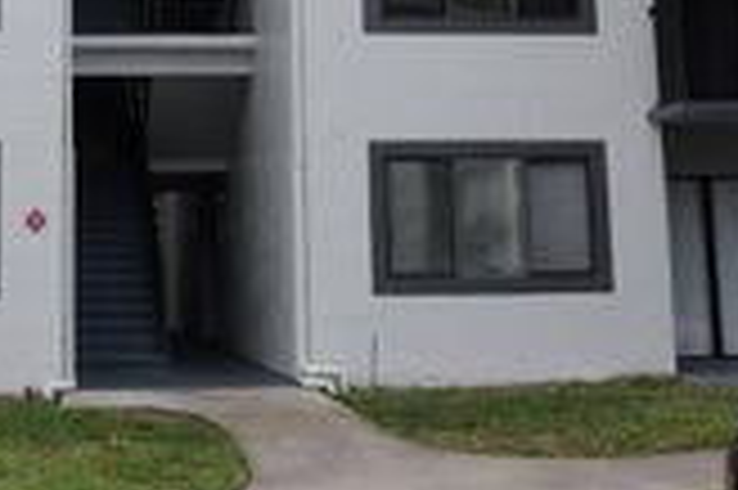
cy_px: 56
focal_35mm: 64
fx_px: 1311
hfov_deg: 30.8
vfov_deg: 20.8
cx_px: 162
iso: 100
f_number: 16
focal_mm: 21
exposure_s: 1/40
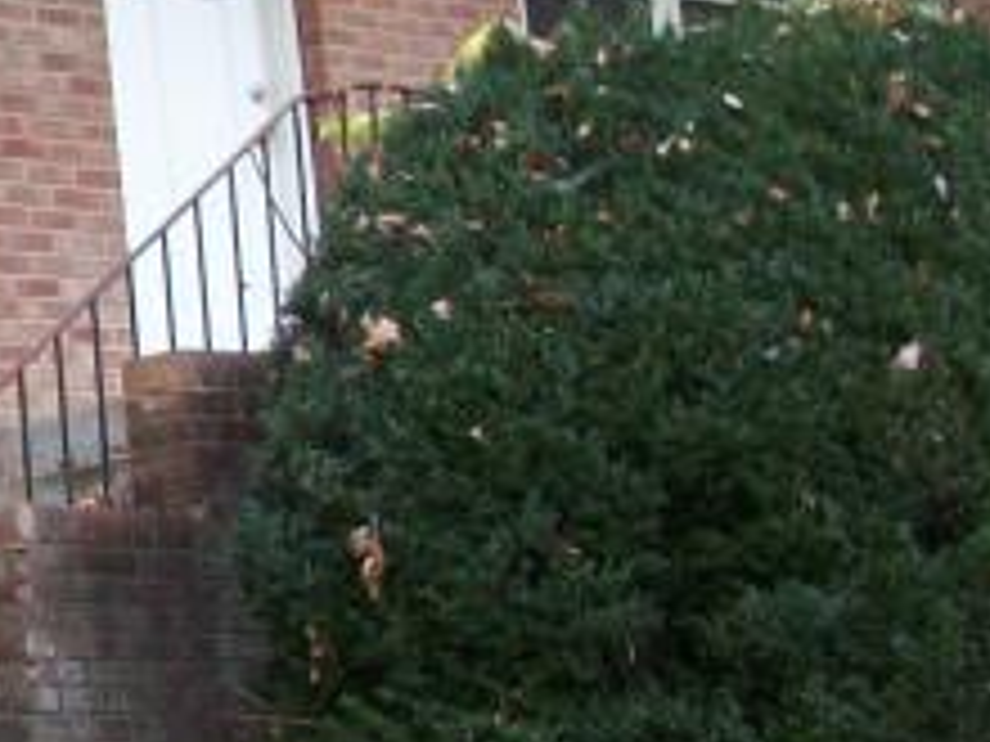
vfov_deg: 9.1
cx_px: -842
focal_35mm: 163
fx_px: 4662
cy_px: 585
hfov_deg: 11.2
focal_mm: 6.3
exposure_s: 1/80
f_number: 3.1
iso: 80
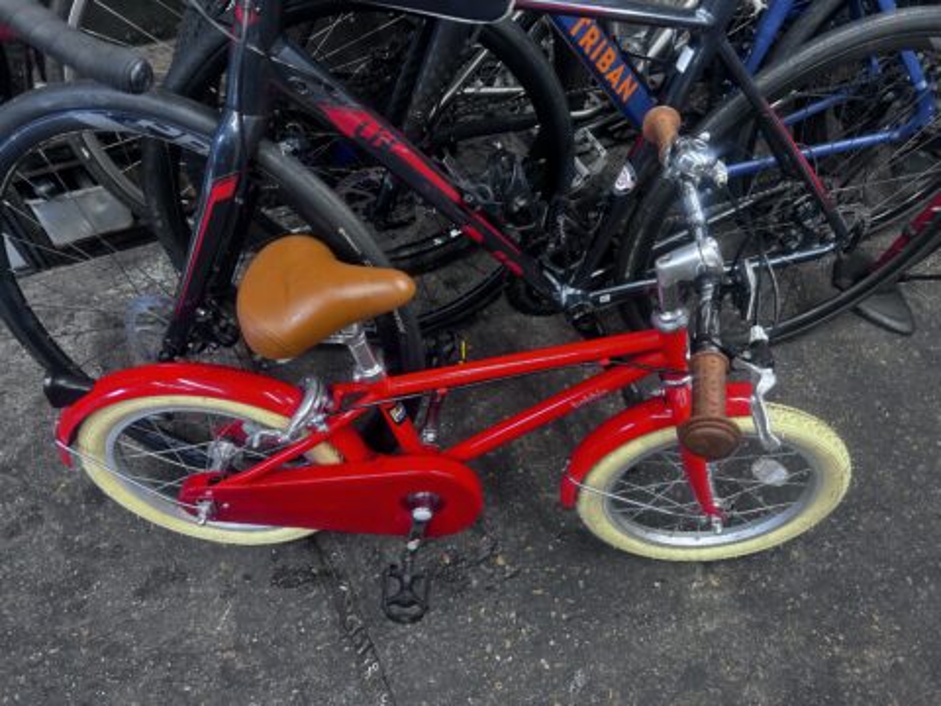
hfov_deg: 67.3
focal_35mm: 26
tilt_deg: -57.4
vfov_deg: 53.1
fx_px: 707
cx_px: 470
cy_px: 353
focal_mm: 5.7
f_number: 1.5
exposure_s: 1/50
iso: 80
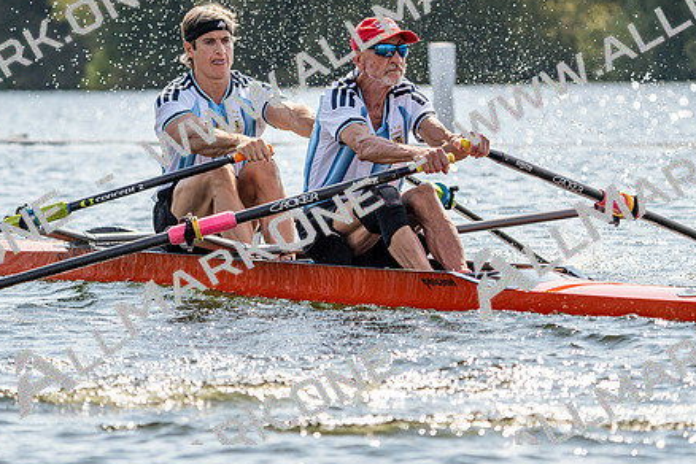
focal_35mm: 265
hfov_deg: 7.8
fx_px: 5123
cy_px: 172
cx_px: 337
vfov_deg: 5.2
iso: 250
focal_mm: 200
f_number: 5.6
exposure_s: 1/1600
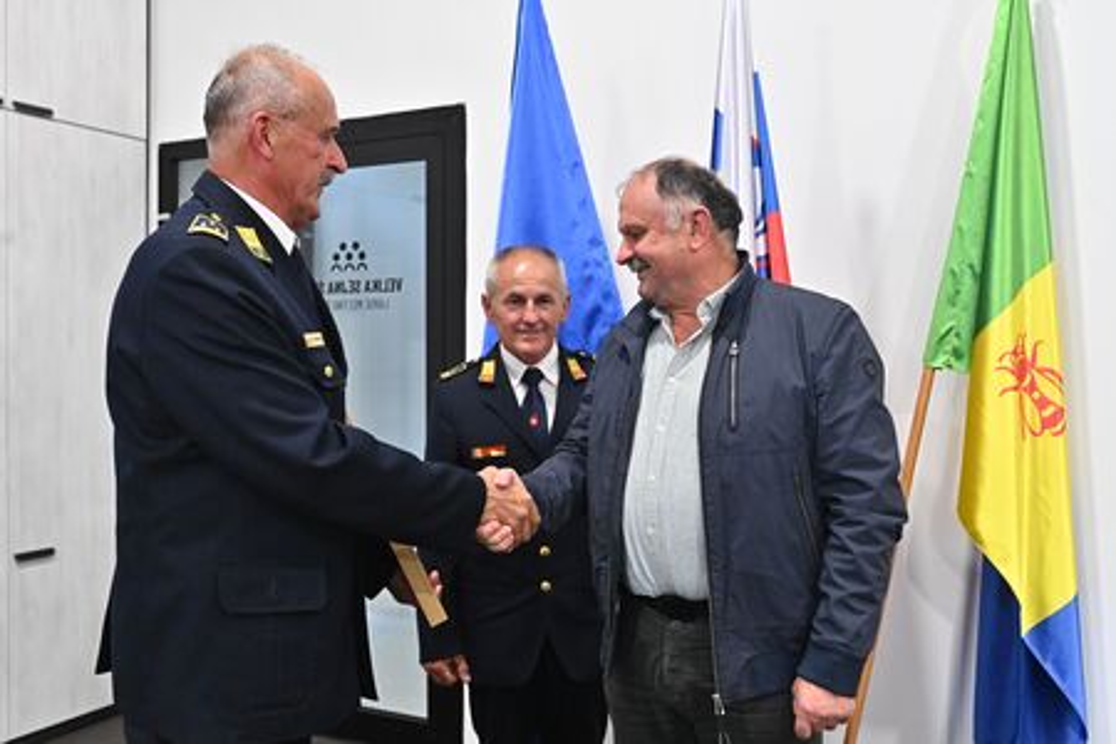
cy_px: 372
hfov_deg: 54.4
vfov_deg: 37.9
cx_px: 558
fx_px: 1085
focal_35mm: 35
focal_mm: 35
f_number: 5.6
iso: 5000
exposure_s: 1/80
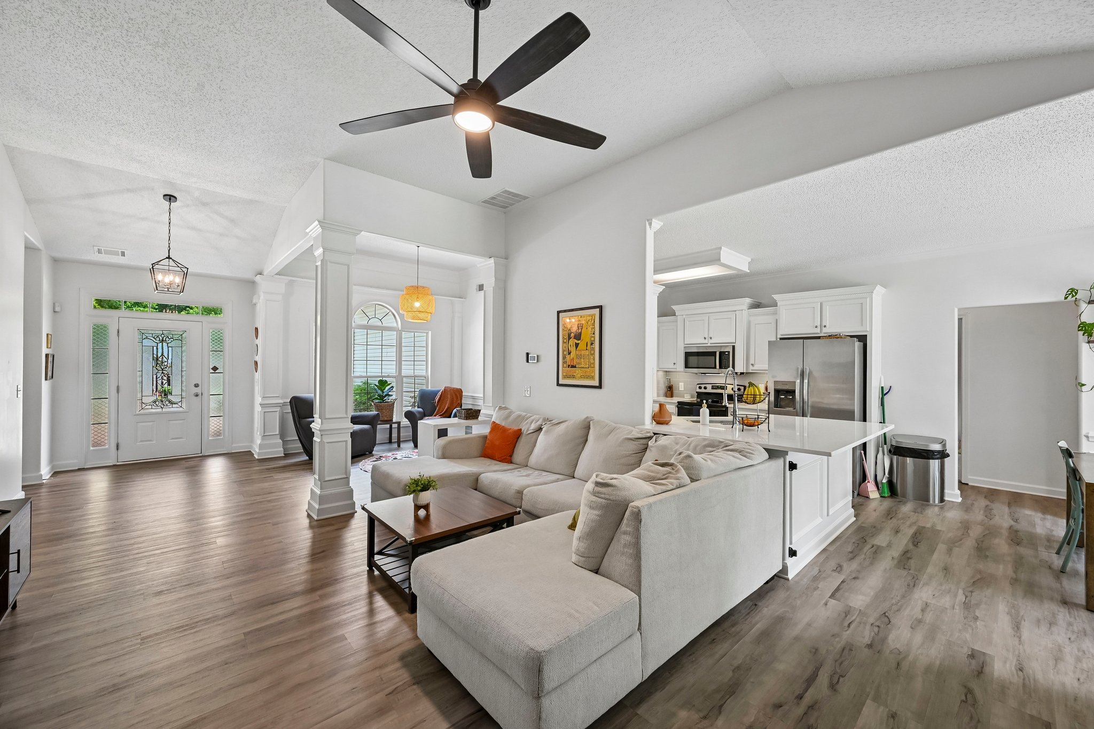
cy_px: 364
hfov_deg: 104.3
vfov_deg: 81.2
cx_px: 547
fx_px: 425
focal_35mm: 14
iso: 320
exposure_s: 1/15
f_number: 8
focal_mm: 14
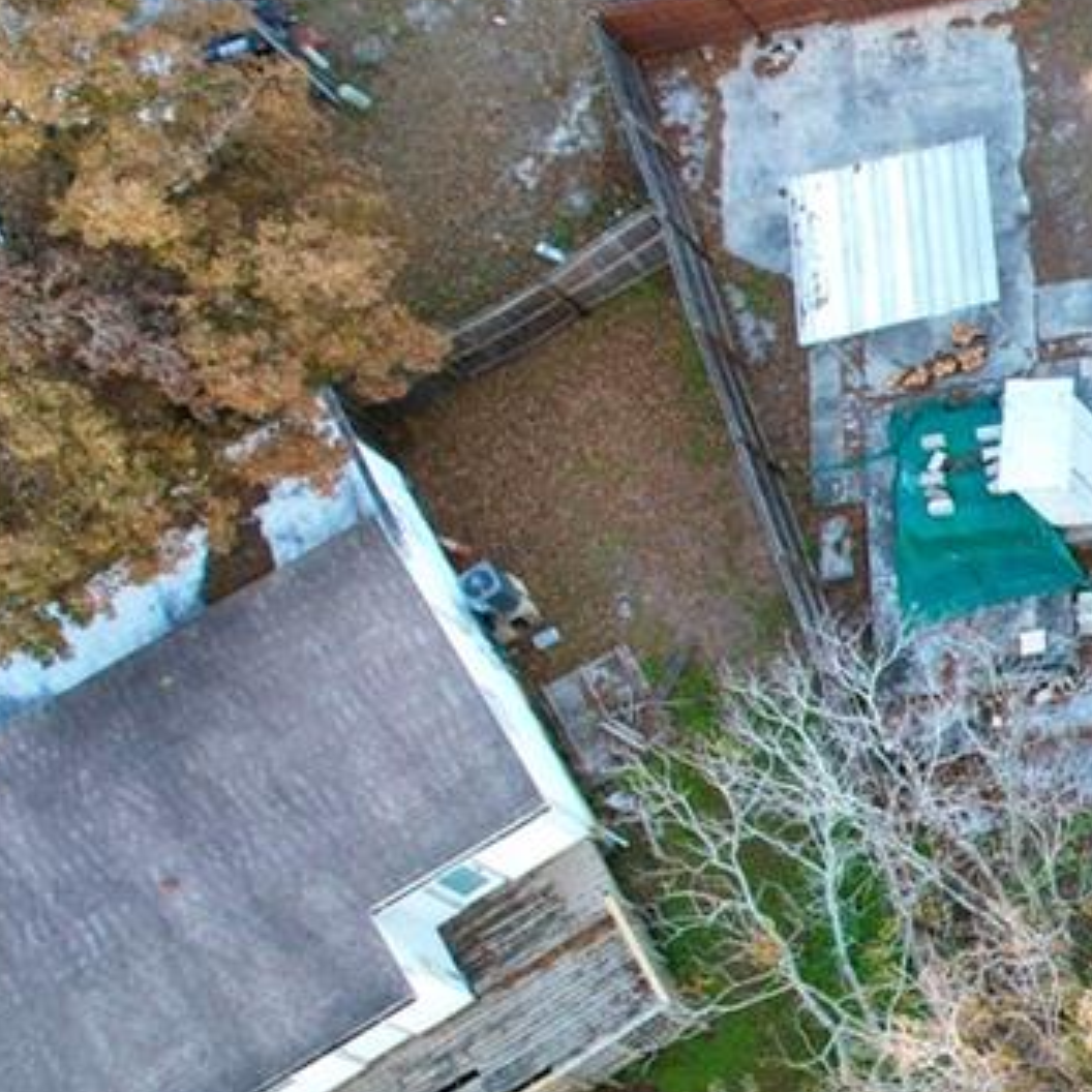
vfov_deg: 20.3
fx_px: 3034
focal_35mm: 85
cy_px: 760
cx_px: 2293
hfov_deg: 15.5
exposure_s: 1/50
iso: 100
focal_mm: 8.38
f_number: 2.8
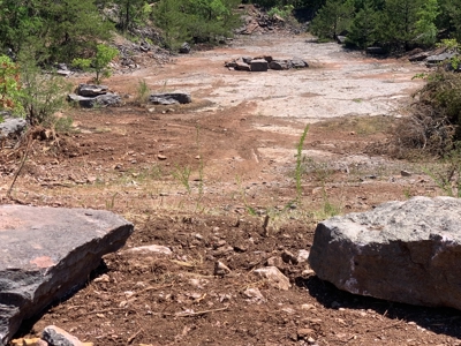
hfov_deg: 36.8
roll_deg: -0.1
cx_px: 230
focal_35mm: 52
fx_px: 693
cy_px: 173
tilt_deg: -14.7
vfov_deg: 28.0
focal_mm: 6
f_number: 2.4
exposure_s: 1/716
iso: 16
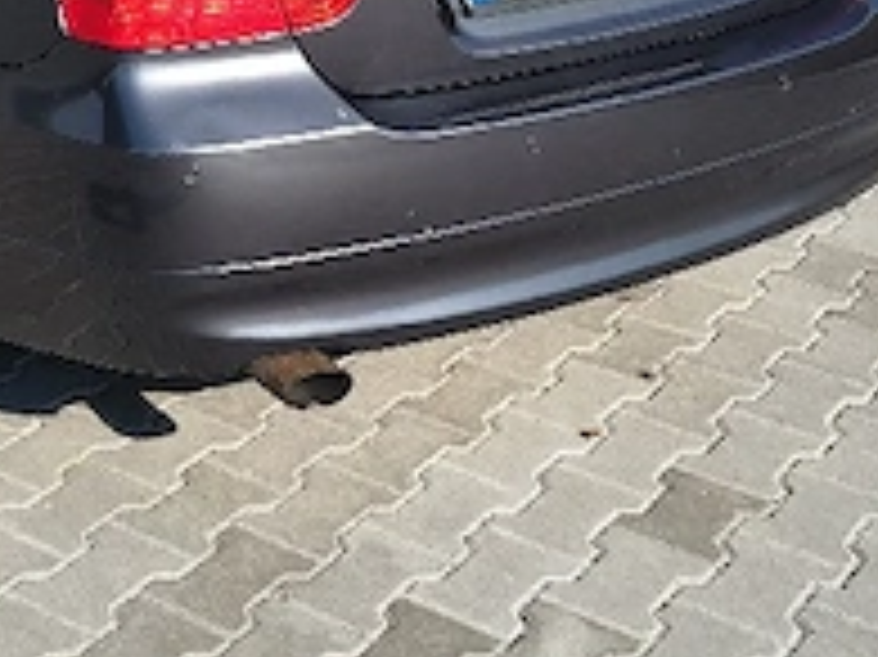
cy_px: -99
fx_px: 1876
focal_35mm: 74
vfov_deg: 18.9
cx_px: 311
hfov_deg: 26.2
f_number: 1.8
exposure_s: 1/1429
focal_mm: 5.56
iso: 100
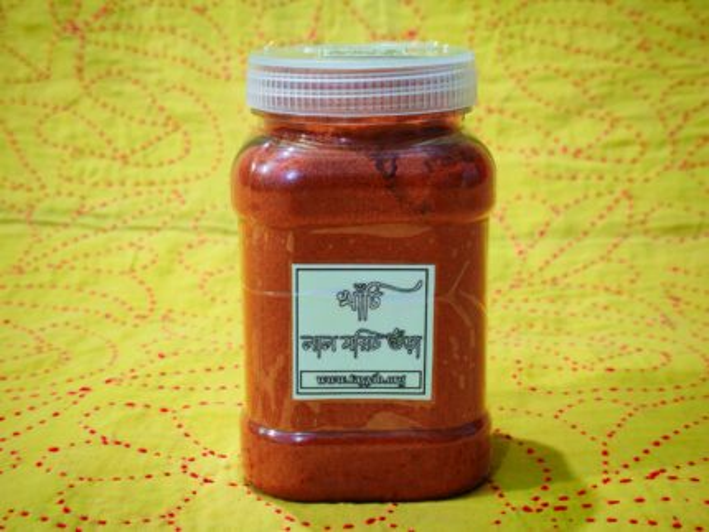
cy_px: 266
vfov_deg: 25.7
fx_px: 1168
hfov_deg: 33.8
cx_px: 354
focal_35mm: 57
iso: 800
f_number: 1.95
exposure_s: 1/50
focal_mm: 5.52
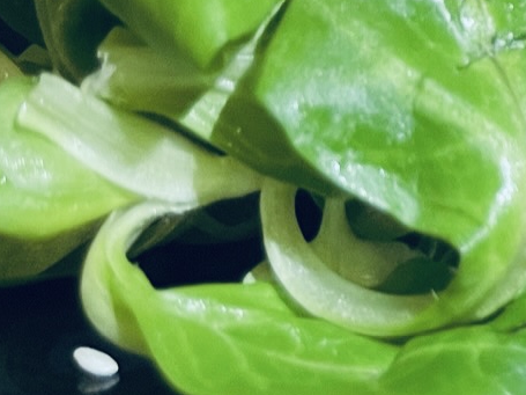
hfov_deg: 13.7
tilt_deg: -10.8
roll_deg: +0.8
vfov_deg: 12.3
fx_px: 1777
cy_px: -109
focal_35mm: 117
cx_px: 1118
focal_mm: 5.1
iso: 160
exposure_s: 1/50
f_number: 1.6
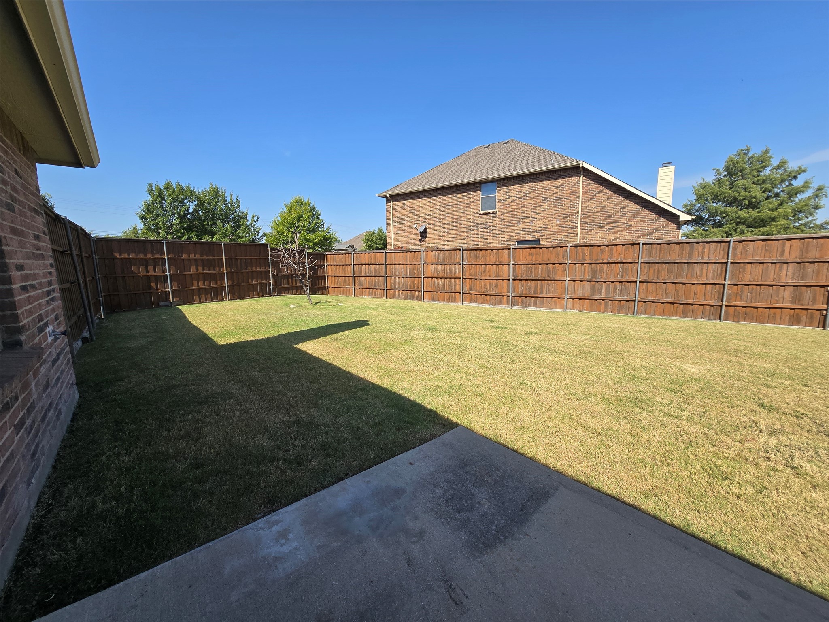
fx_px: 311
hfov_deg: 106.2
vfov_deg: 89.9
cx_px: 414
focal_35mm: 13
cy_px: 311
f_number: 2.2
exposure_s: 1/1775
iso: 50
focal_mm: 2.2
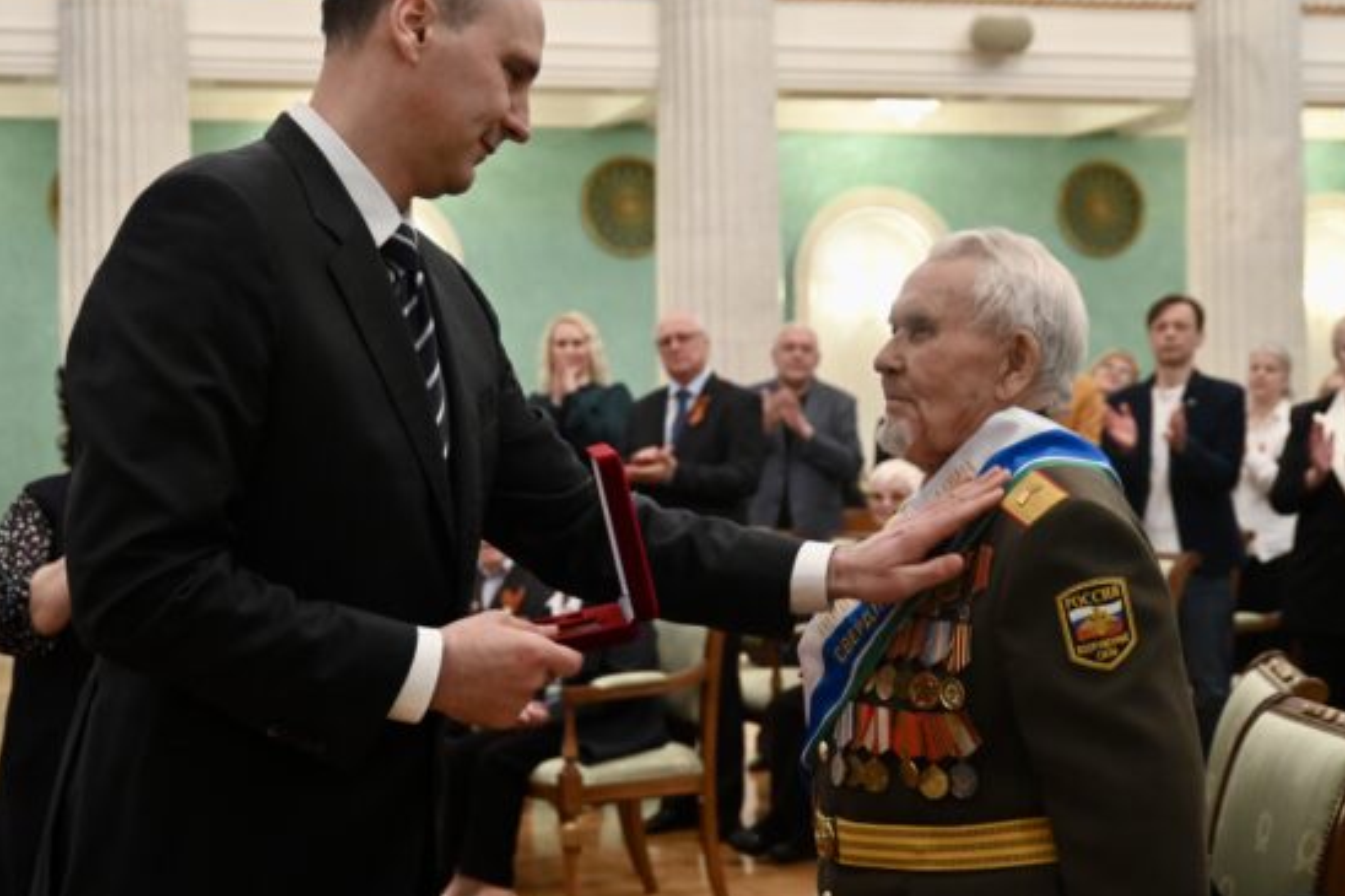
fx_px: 2465
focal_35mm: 66
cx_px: 611
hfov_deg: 30.5
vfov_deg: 20.6
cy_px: 460
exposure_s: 1/100
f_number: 4.8
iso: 2500
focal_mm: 52
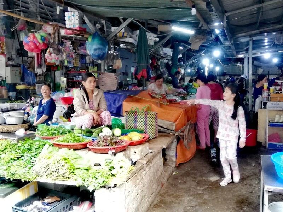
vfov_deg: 39.7
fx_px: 294
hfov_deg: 51.4
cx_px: 142
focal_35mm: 36
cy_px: 106
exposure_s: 1/33.3
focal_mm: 3.81
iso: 250
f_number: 2.2
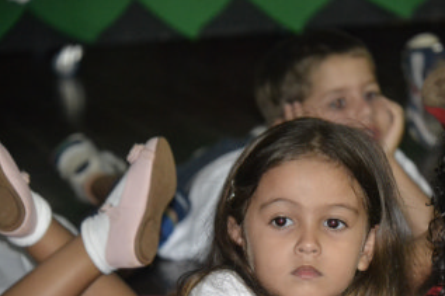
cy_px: 218
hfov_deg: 6.4
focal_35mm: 320
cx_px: 327
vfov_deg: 4.3
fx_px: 3951
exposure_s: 1/60
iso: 3200
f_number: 5.6
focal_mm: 135
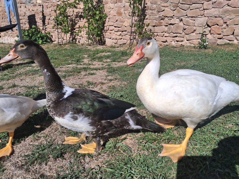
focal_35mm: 27
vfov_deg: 51.4
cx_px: 120
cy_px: 90
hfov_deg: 65.3
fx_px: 186
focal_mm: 4
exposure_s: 1/1136
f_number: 1.8
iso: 25
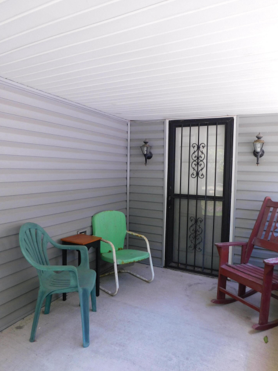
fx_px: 257
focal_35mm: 24
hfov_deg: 56.8
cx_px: 138
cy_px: 181
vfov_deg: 71.6
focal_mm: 4
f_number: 3
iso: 125
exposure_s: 1/80
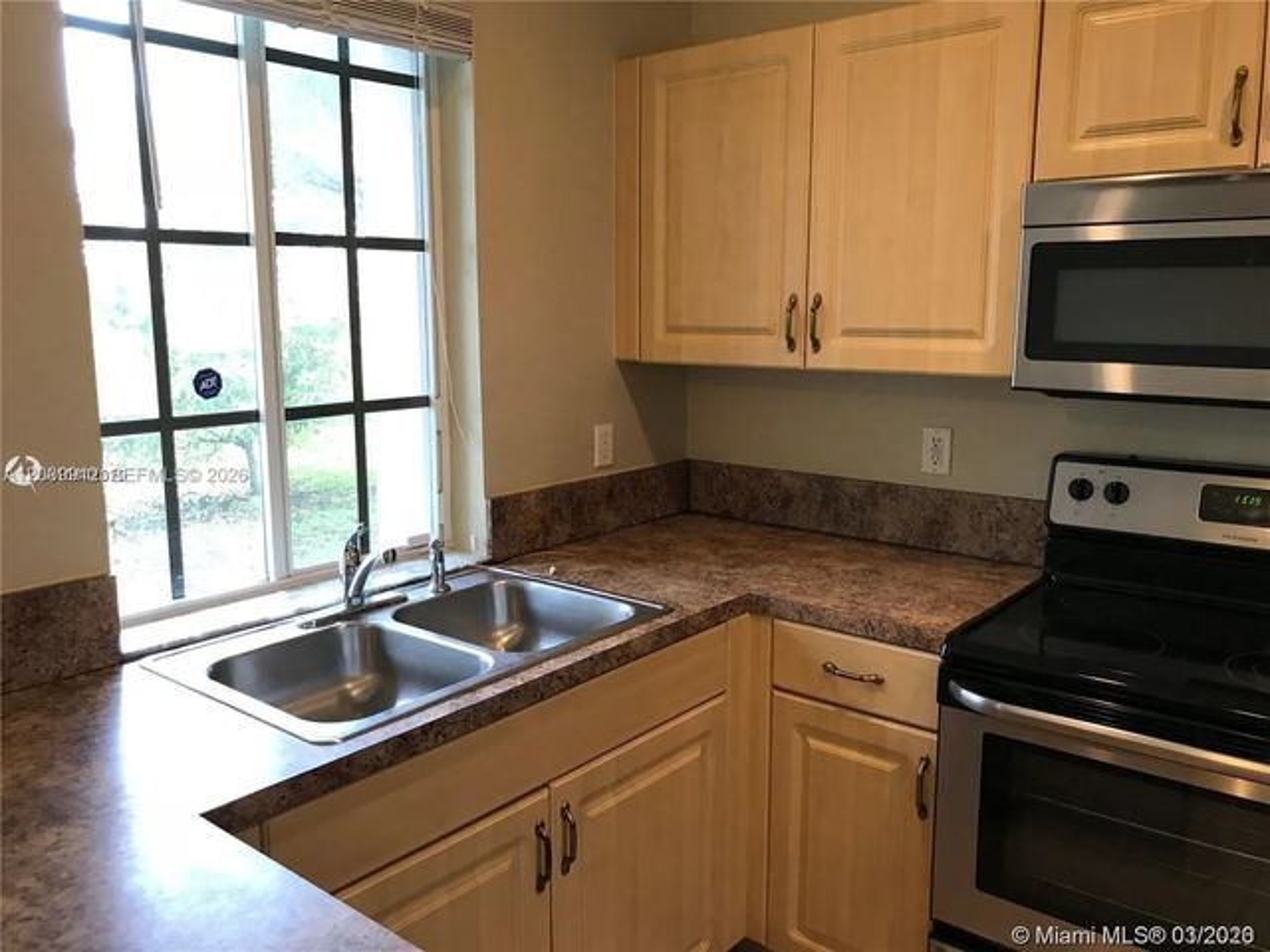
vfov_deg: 49.7
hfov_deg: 63.4
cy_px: 476
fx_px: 1027
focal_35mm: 28
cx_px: 635
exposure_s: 1/17
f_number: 1.8
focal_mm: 3.99
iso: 40
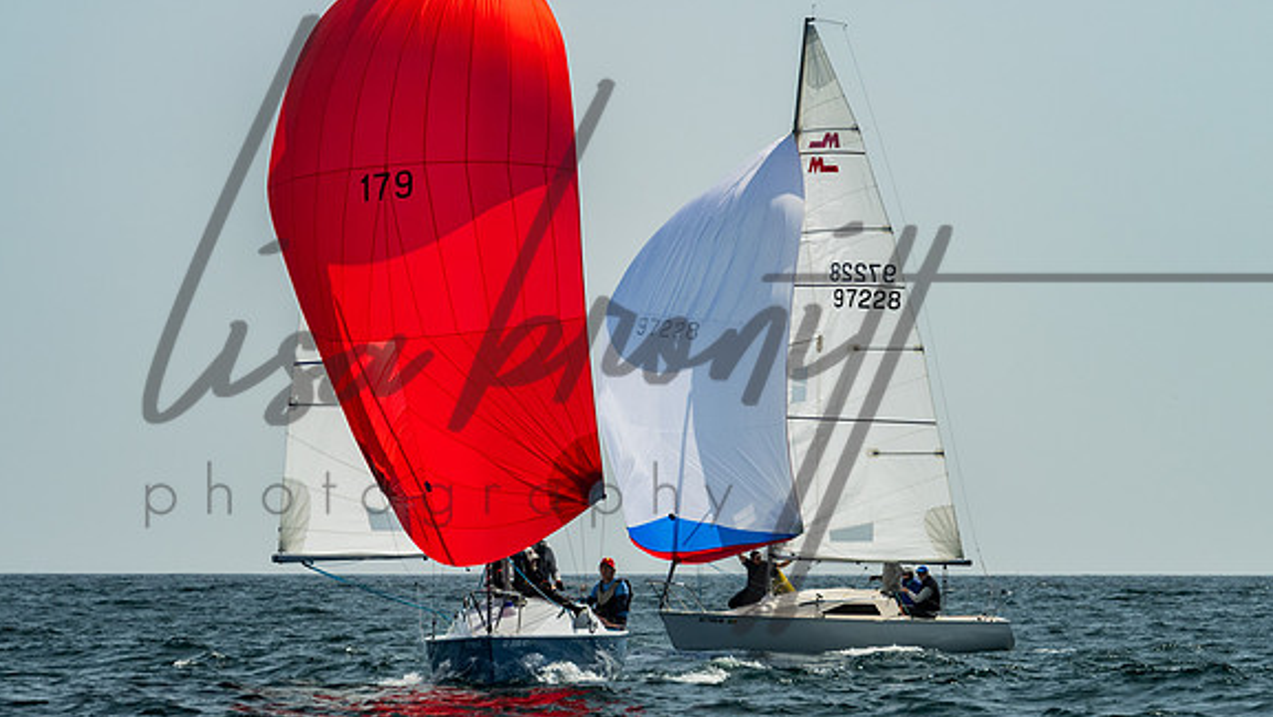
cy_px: 233
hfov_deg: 11.3
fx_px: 6449
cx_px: 635
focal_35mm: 191
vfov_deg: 6.4
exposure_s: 1/1250
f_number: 6.3
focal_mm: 120
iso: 320
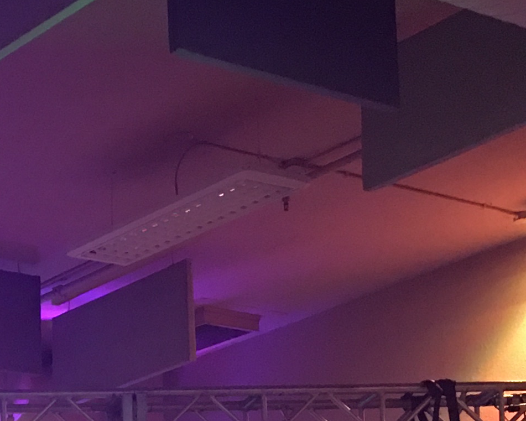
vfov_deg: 11.8
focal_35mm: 120
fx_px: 1868
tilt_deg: +4.0
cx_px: -377
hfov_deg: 14.4
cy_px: 788
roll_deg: -0.2
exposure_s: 1/4
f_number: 2.2
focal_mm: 4.15
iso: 64
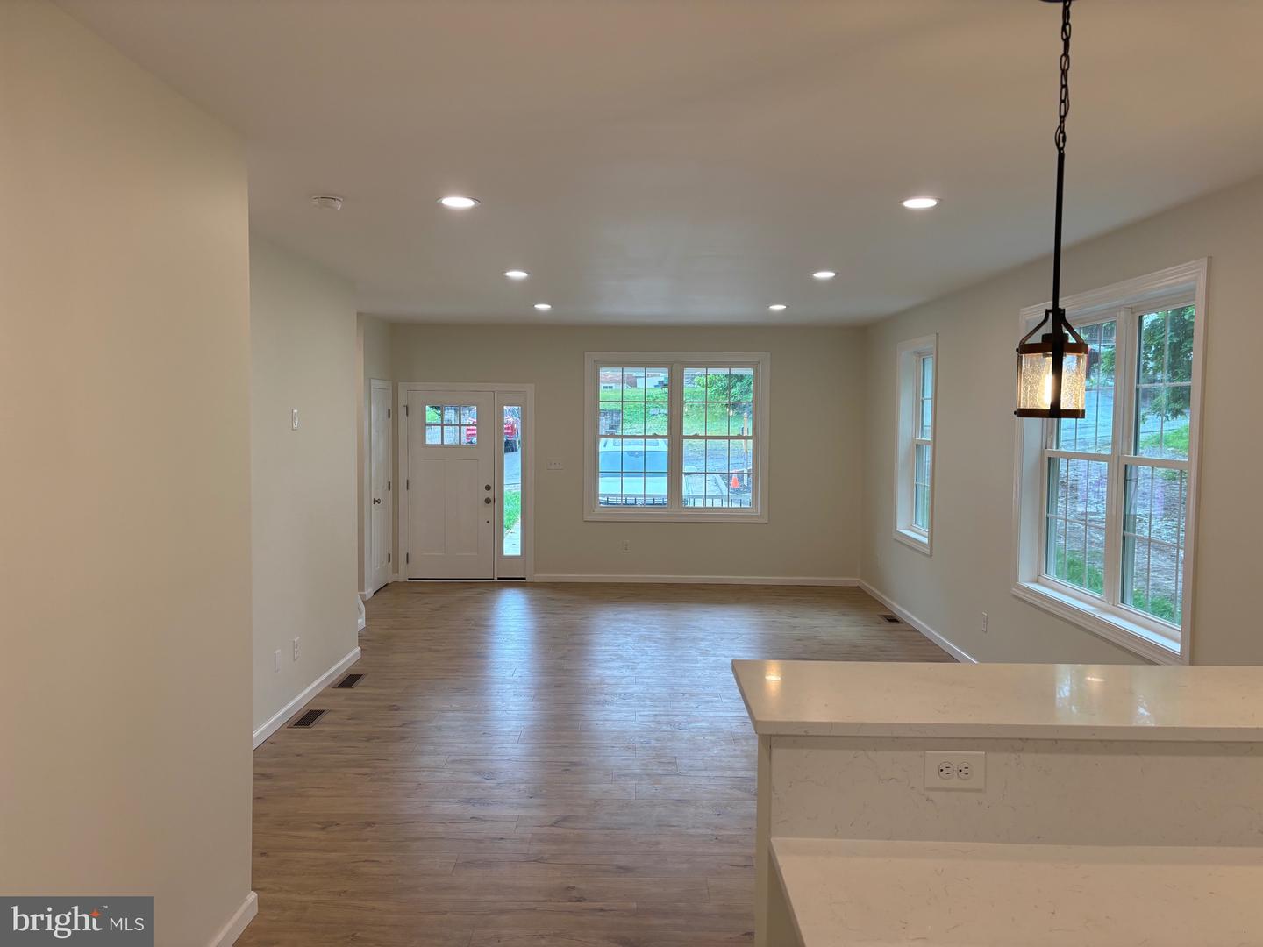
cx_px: 632
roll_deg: -1.9
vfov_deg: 53.1
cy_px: 474
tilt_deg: -2.2
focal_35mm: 26
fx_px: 949
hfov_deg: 67.3
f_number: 1.6
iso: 80
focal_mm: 5.96
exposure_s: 1/120
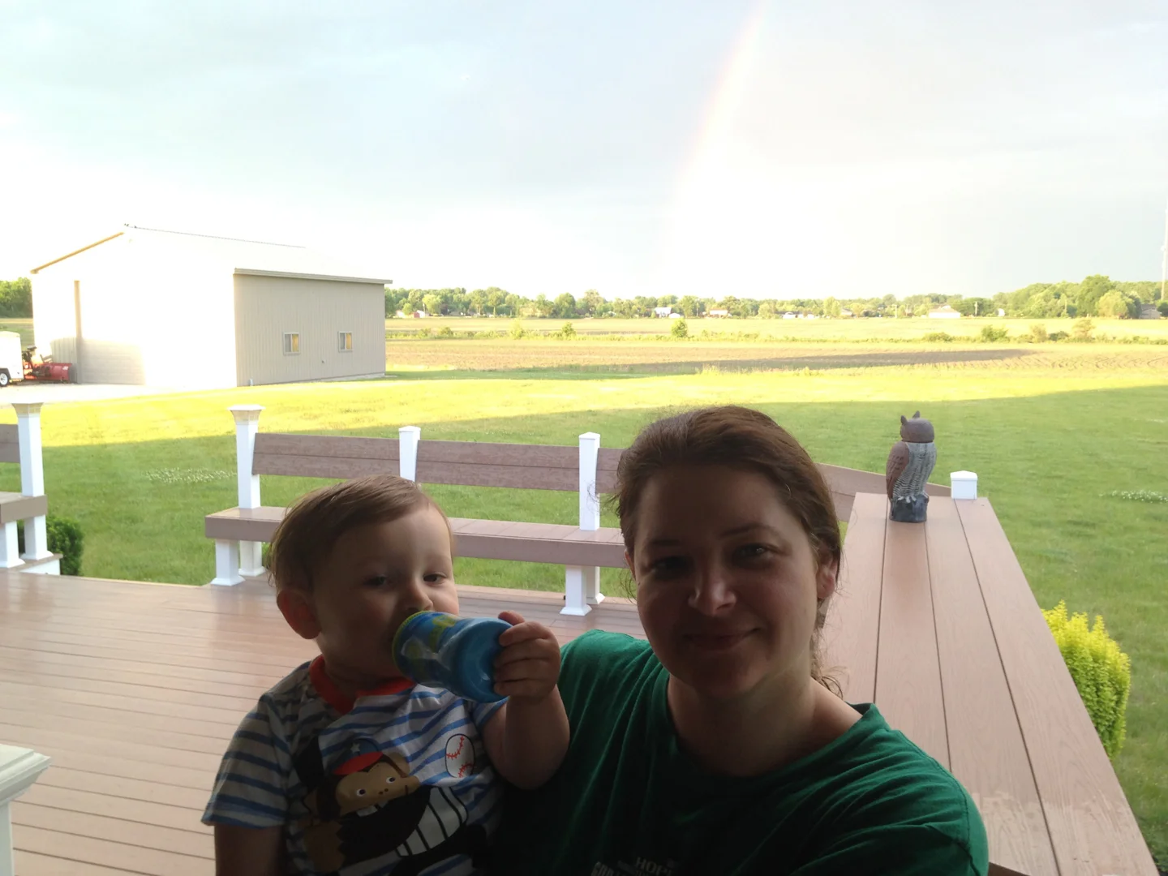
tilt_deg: -7.2
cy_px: 438
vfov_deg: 42.9
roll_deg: +1.5
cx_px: 584
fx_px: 1113
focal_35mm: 33
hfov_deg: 55.4
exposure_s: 1/60
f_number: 2.4
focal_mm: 4.12
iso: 64
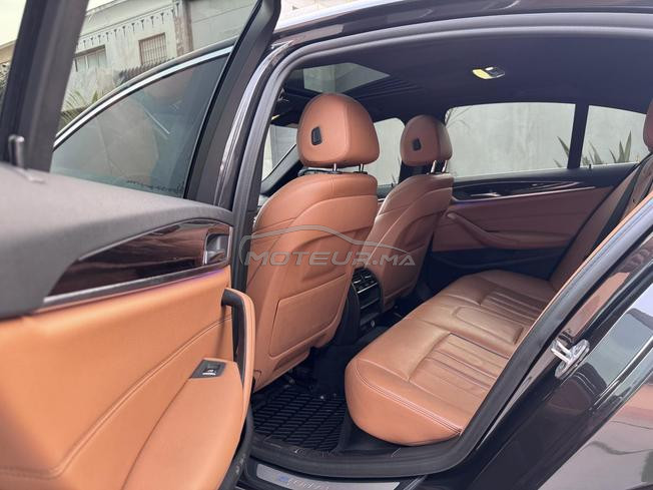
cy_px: 245
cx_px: 326
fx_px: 453
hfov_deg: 71.6
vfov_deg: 56.8
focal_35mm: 24
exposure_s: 1/93
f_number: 1.78
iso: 200
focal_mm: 6.76
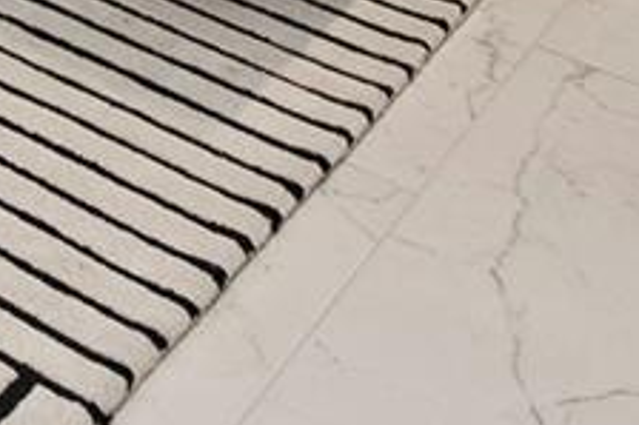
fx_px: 1774
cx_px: -625
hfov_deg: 16.1
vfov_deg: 9.5
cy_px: -980
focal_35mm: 100
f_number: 9
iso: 200
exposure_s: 1/10
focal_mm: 14
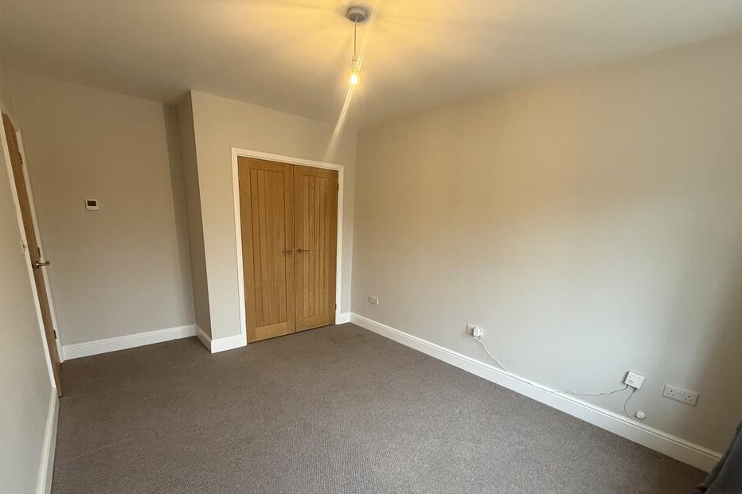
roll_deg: -1.9
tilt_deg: -14.0
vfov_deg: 73.0
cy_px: 294
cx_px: 360
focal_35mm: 16
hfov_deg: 96.7
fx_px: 330
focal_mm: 2.22
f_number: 2.2
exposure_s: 1/50
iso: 400
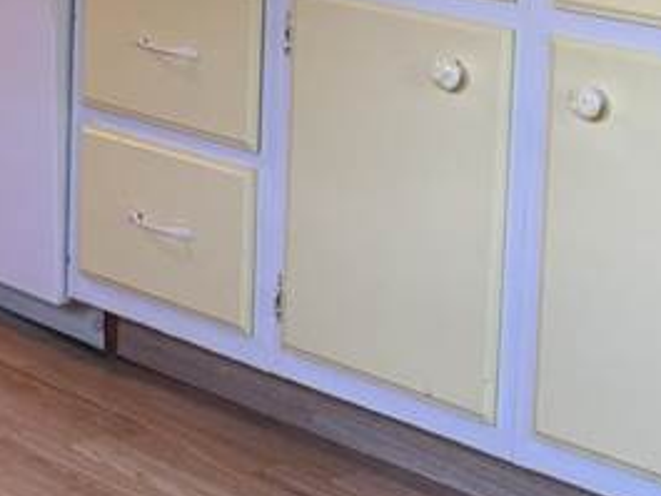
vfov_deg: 12.2
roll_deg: -0.4
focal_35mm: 116
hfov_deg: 15.6
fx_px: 2216
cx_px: -342
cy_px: -249
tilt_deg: -4.4
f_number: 1.78
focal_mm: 6.76
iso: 200
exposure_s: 1/113
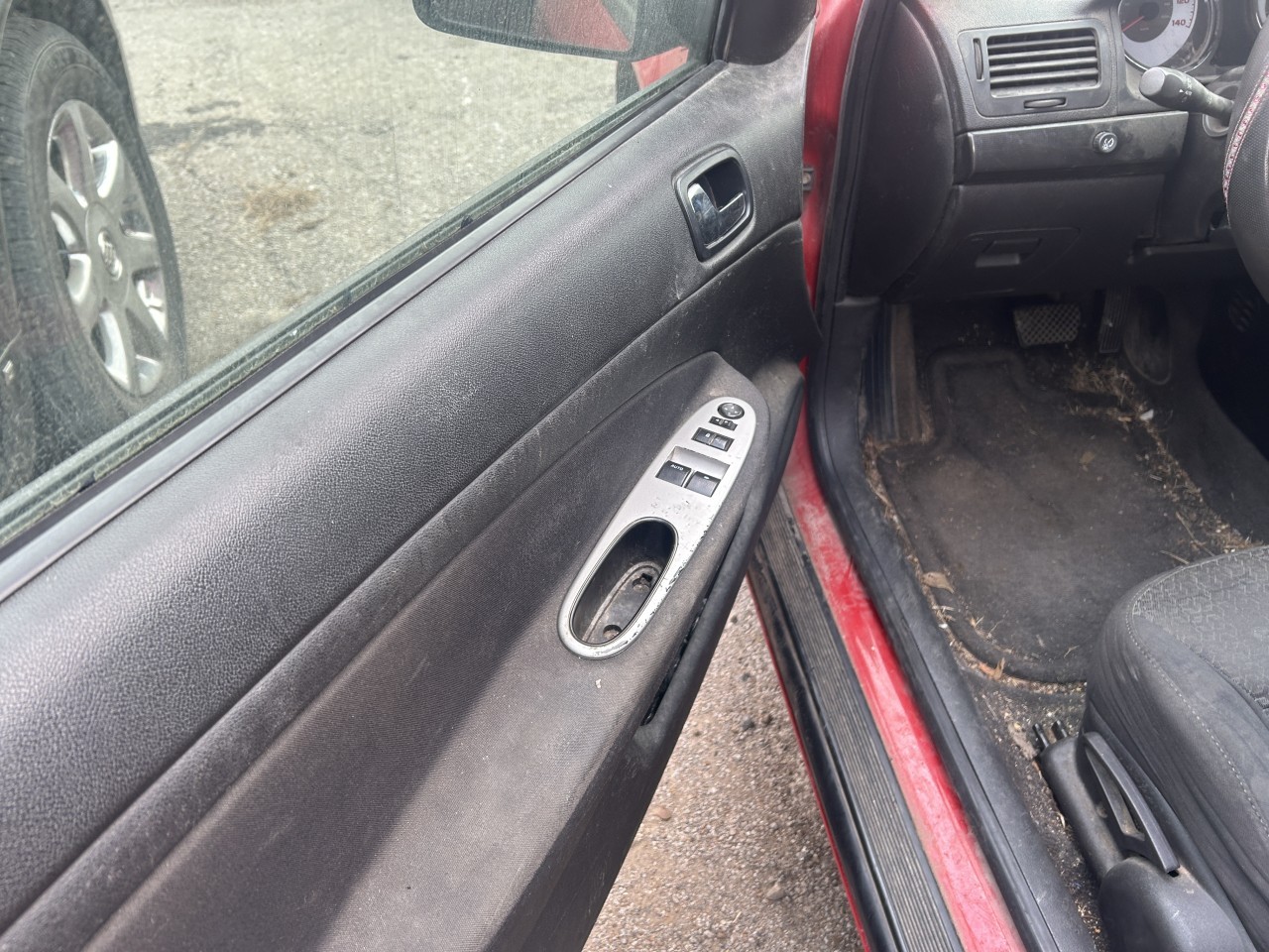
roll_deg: +1.2
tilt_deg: -41.8
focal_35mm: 26
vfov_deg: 53.1
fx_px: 953
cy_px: 476
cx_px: 634
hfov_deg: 67.3
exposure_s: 1/121
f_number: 1.5
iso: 50
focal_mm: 5.7
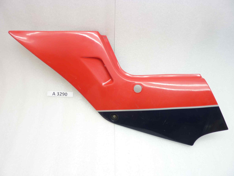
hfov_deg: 69.4
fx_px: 169
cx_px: 117
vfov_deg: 54.9
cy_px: 88
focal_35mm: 25
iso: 80
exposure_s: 1/10
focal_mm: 4.1
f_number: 3.3
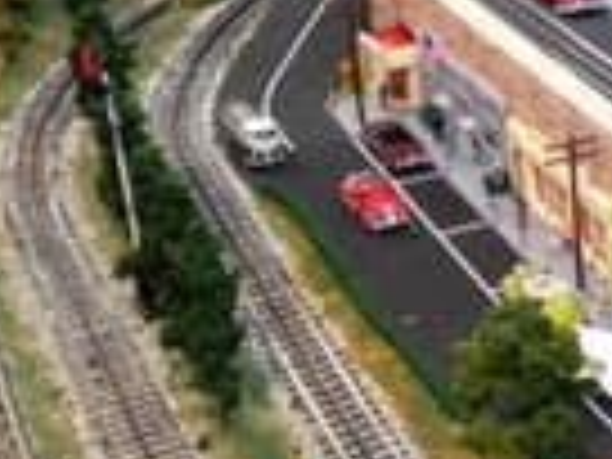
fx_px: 1821
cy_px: 194
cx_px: 792
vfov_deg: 14.4
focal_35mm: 103
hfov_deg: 17.9
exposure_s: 1/20
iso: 125
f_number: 2.4
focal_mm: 4.28
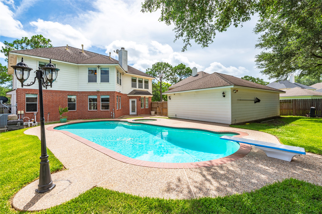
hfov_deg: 96.8
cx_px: 161
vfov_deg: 73.7
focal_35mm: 16
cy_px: 107
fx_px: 143
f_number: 18
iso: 125
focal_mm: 16
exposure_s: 1/100
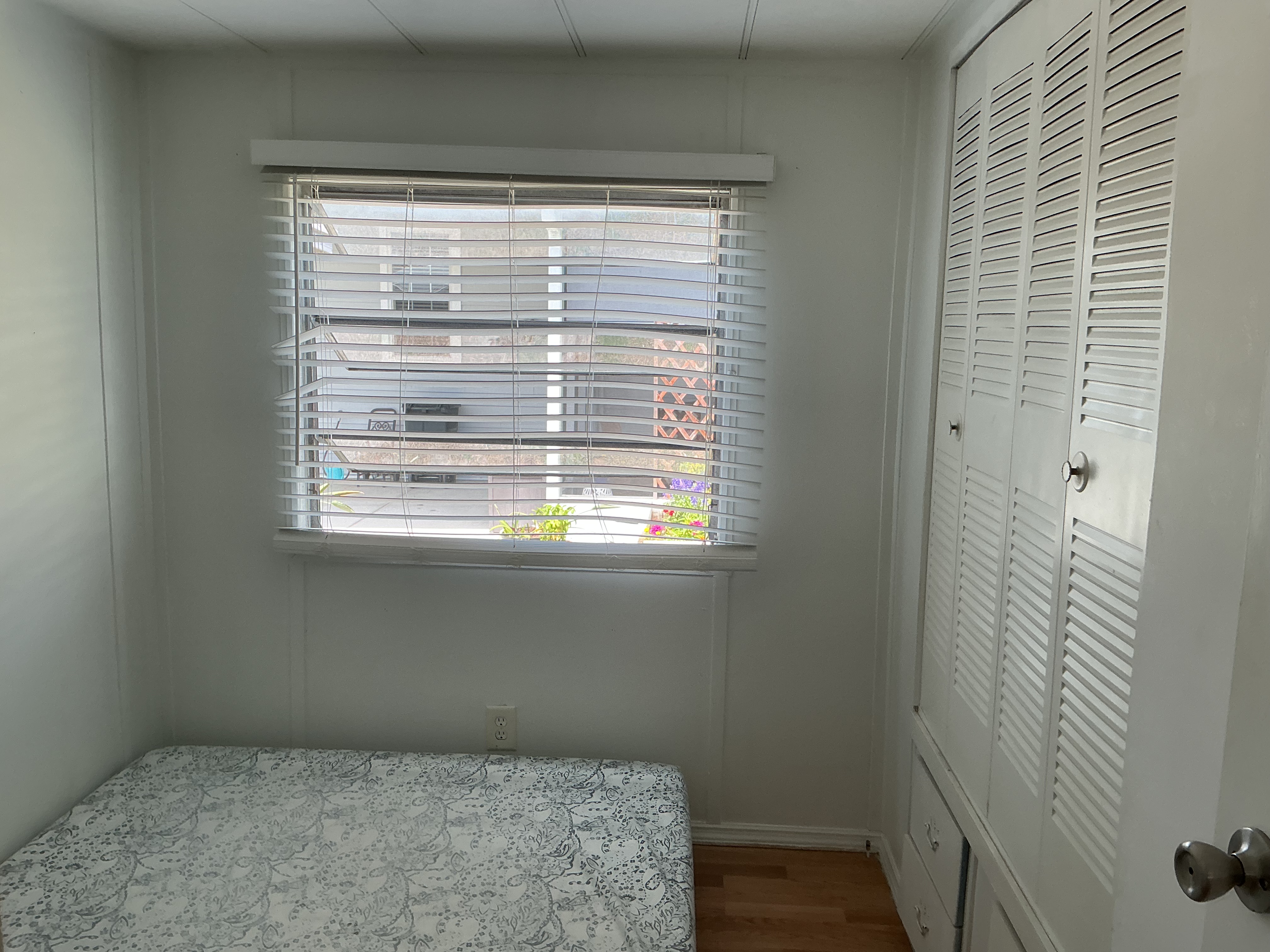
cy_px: 476
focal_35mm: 29
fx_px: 1064
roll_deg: -0.9
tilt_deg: -7.4
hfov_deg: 61.7
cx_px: 635
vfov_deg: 48.2
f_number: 1.8
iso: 25
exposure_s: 1/120
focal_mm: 3
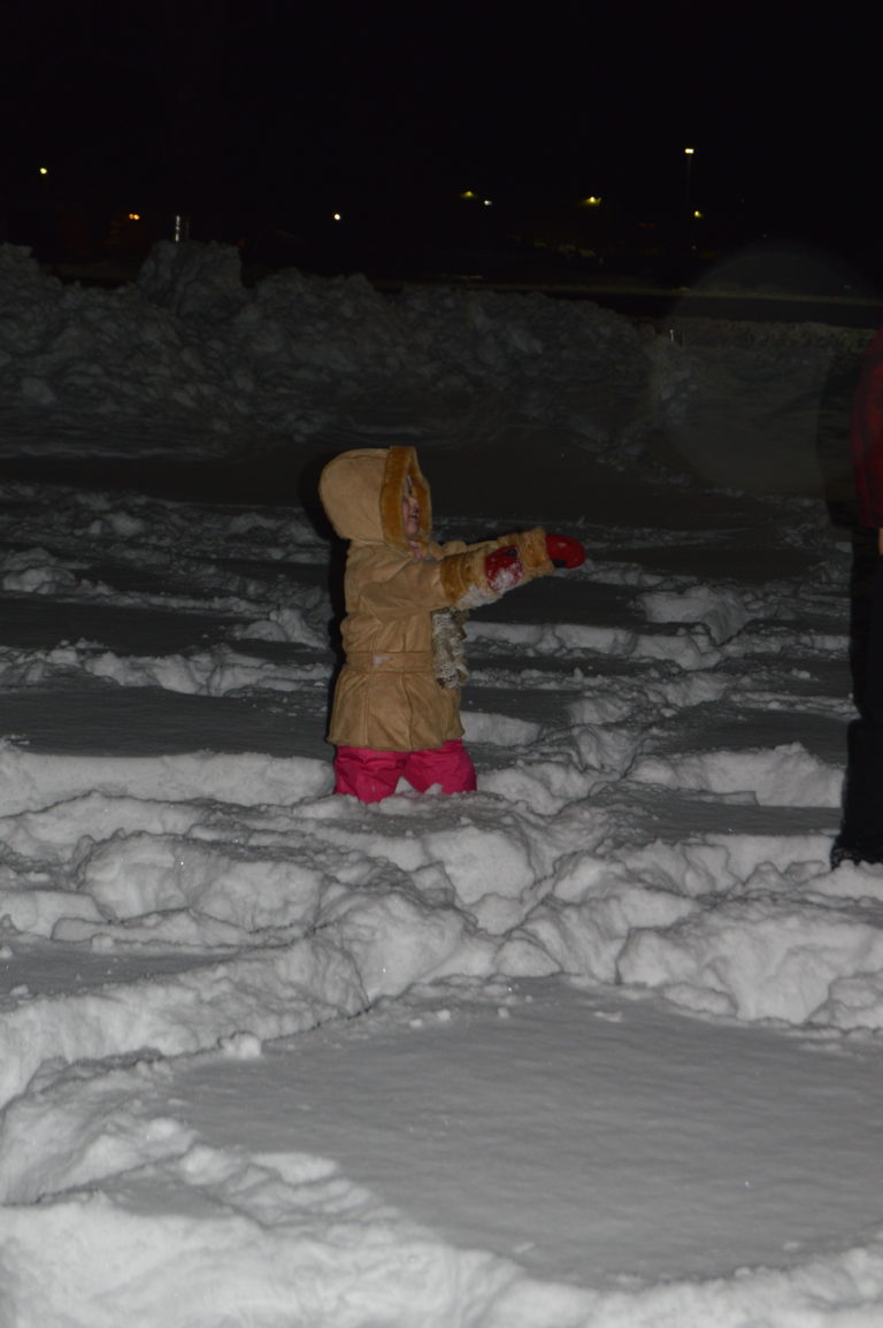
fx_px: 3041
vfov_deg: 24.6
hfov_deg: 16.5
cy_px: 664
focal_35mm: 82
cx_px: 442
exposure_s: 1/60
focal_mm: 55
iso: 400
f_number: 5.6
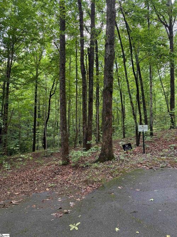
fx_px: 164
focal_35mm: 24
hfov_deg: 56.8
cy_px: 118
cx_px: 88
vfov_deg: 71.6
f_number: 1.78
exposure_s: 1/193
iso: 200
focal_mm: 6.76
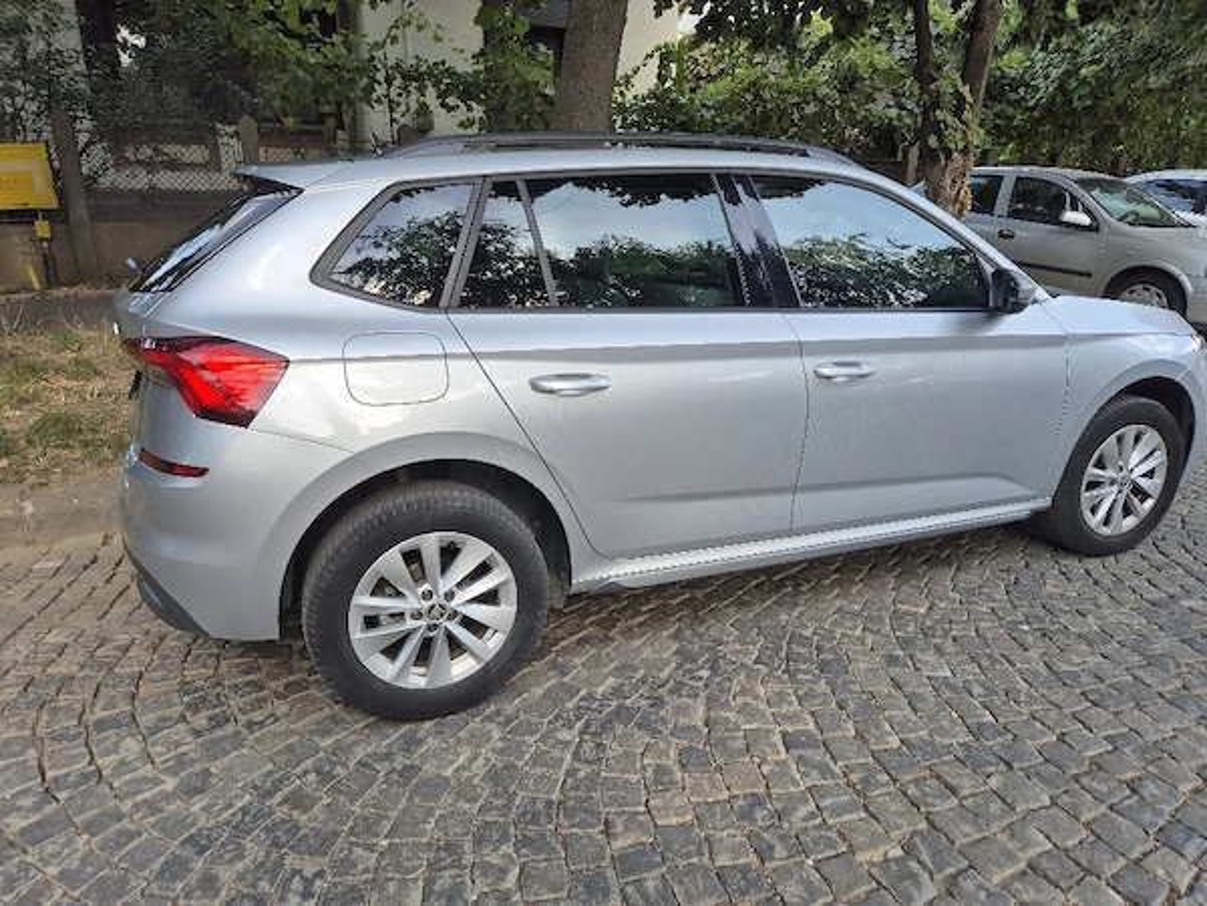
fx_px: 802
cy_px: 453
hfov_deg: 73.9
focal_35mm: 23
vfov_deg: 58.9
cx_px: 604
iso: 25
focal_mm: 5.4
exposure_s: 1/303
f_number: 1.8
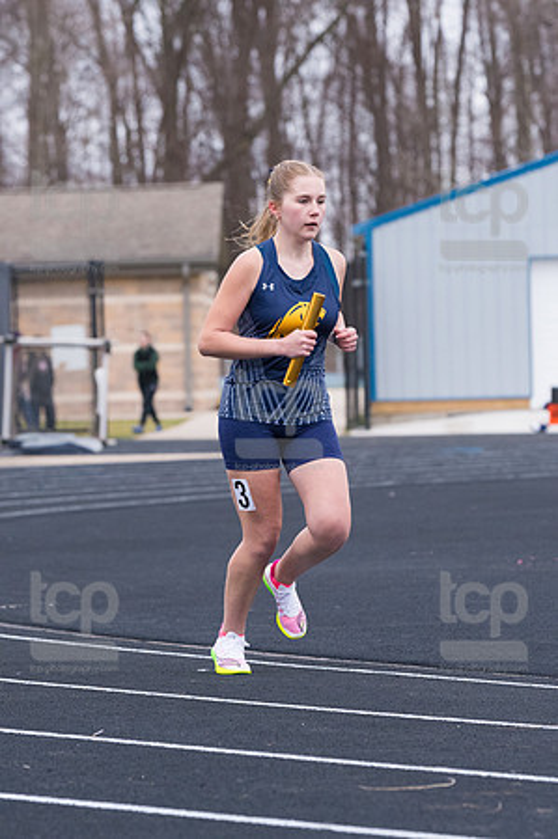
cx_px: 279
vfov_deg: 9.5
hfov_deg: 6.3
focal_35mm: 217
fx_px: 5057
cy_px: 420
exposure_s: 1/1600
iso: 2000
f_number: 5
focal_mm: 145
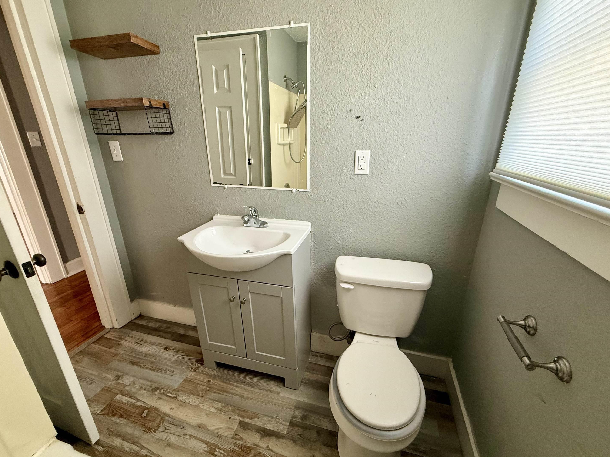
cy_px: 228
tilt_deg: -18.2
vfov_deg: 81.7
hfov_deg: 98.2
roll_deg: -0.8
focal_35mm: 15
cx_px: 311
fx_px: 264
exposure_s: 1/62
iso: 320
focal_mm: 2.22
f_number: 2.2
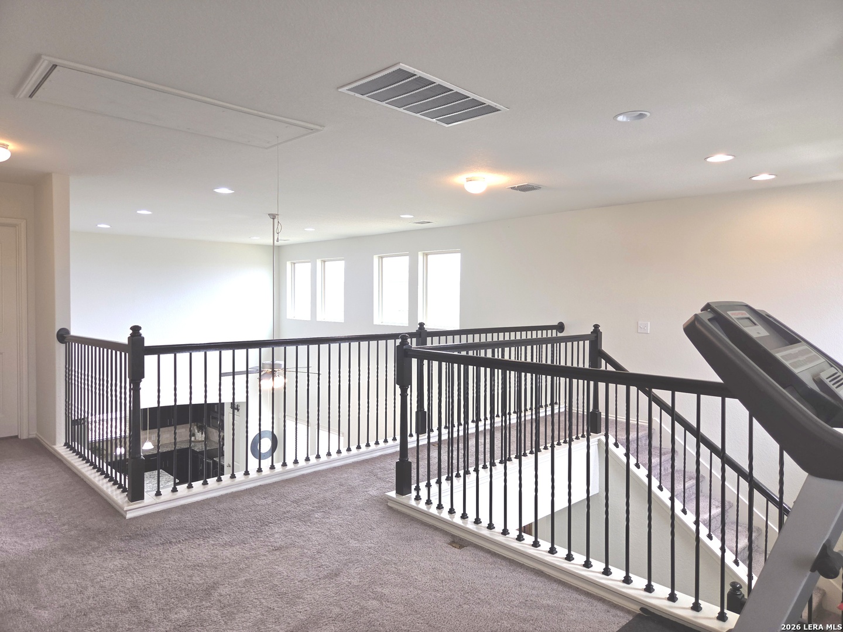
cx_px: 422
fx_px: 560
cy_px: 316
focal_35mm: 23
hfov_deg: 73.9
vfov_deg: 58.9
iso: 32
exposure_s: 1/60.2
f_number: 1.8
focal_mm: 5.4
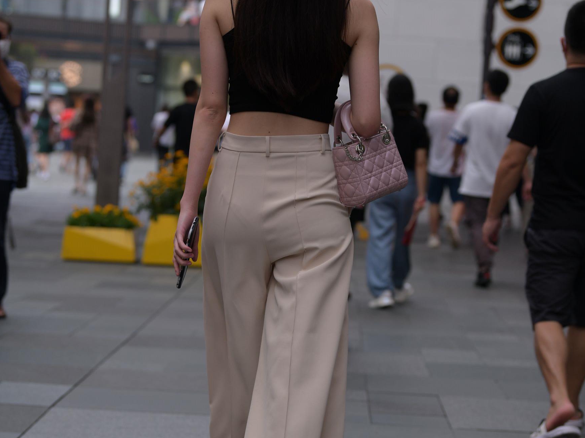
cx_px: 294
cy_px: 242
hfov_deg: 19.3
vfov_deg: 14.5
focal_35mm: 102
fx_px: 1724
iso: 400
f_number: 3.5
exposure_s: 1/500
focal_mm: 70
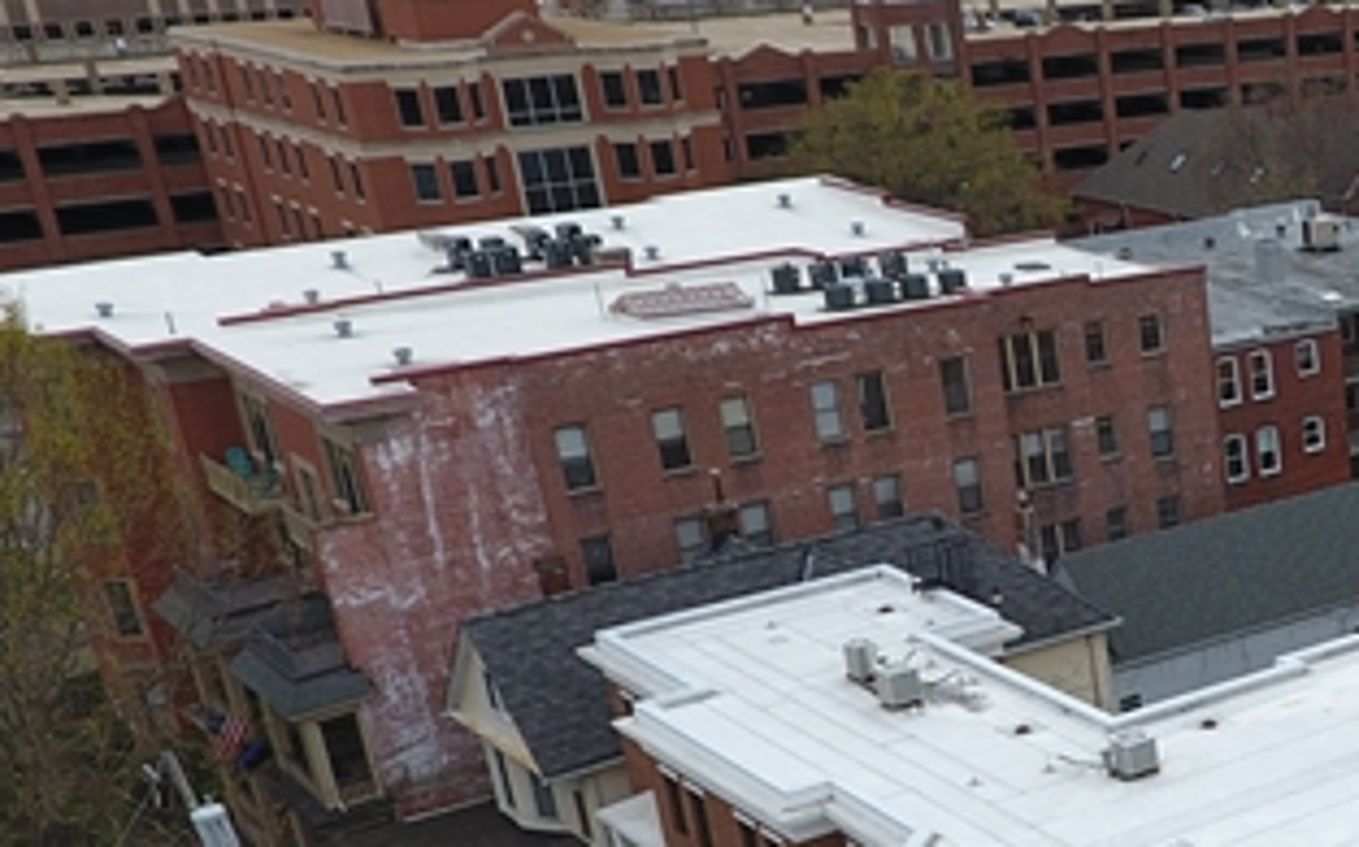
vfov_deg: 20.7
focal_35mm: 61
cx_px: 1754
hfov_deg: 27.9
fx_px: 2257
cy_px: 797
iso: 100
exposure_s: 1/445
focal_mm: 3.61
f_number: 2.8
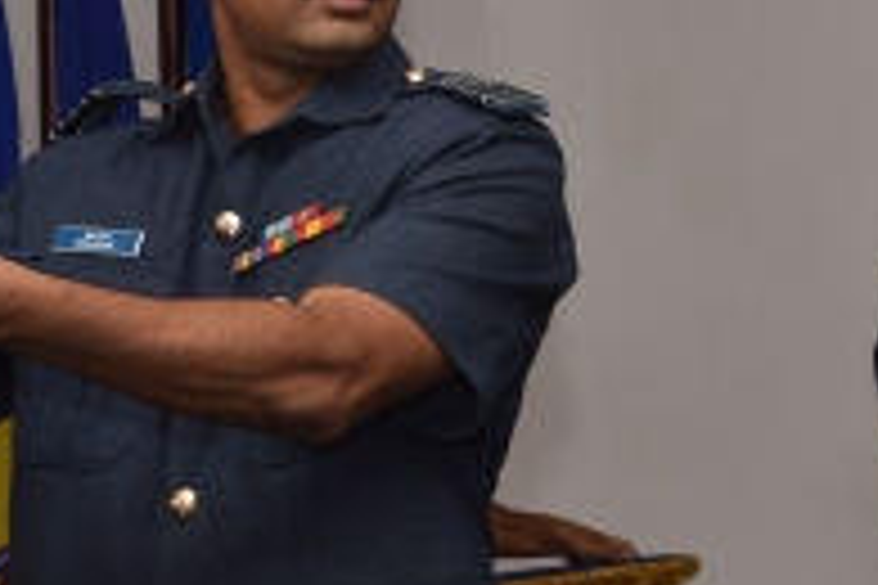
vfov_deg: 8.5
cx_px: 495
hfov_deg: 12.7
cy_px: 171
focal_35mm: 162
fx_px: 3939
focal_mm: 35
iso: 200
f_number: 6.3
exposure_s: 1/200
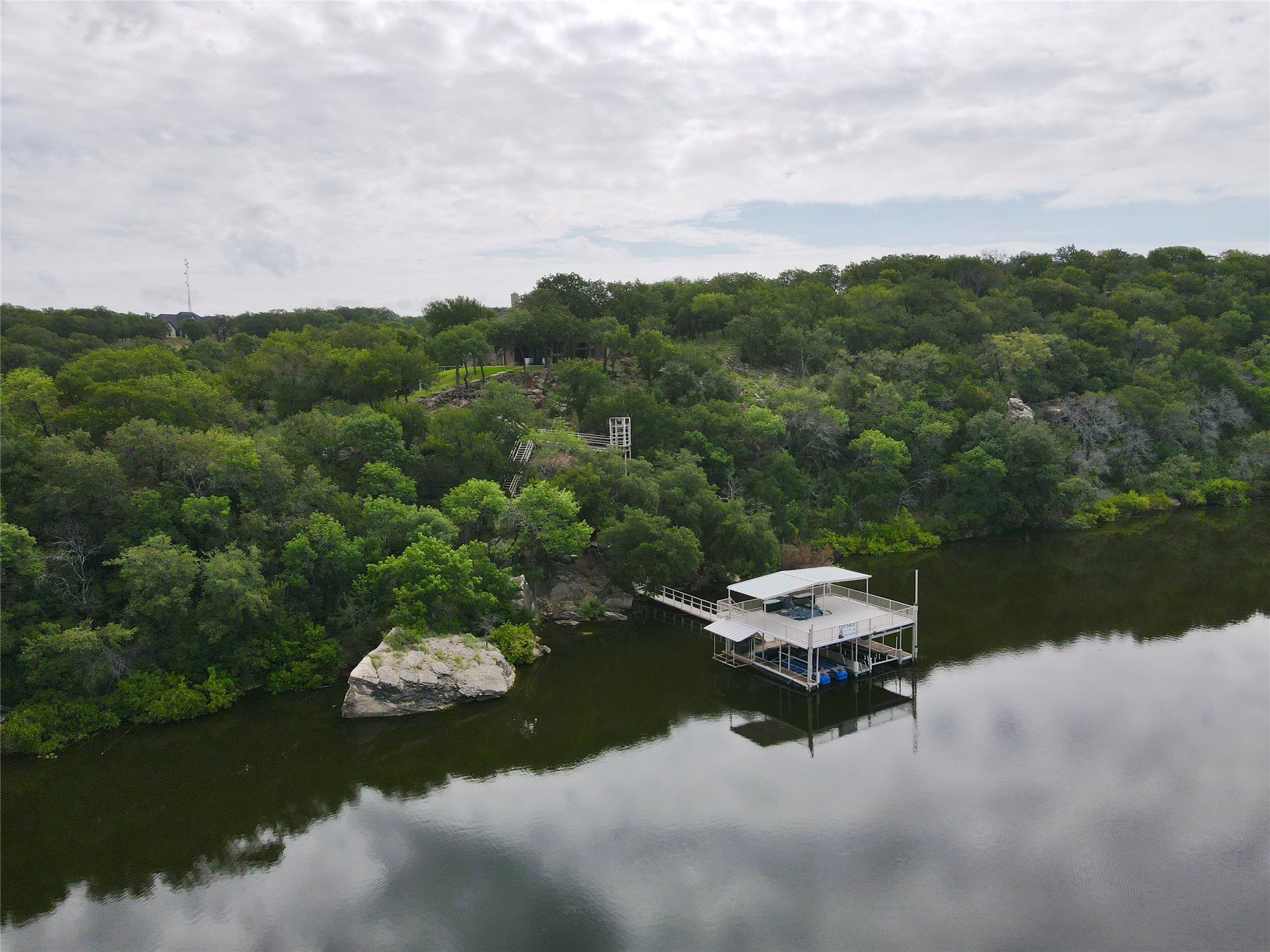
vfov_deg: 56.8
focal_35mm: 24
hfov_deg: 71.6
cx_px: 635
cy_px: 476
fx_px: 881
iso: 100
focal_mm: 4.5
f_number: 2.8
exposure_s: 1/1250
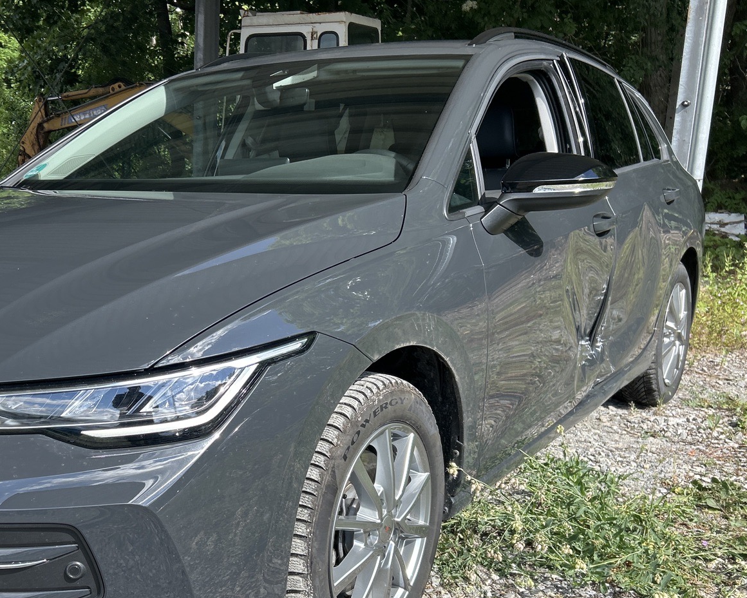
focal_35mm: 42
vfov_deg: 35.4
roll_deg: -0.3
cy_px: 391
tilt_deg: -12.1
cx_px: 205
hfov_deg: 42.7
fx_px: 929
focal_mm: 5.7
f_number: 1.5
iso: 50
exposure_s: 1/1135
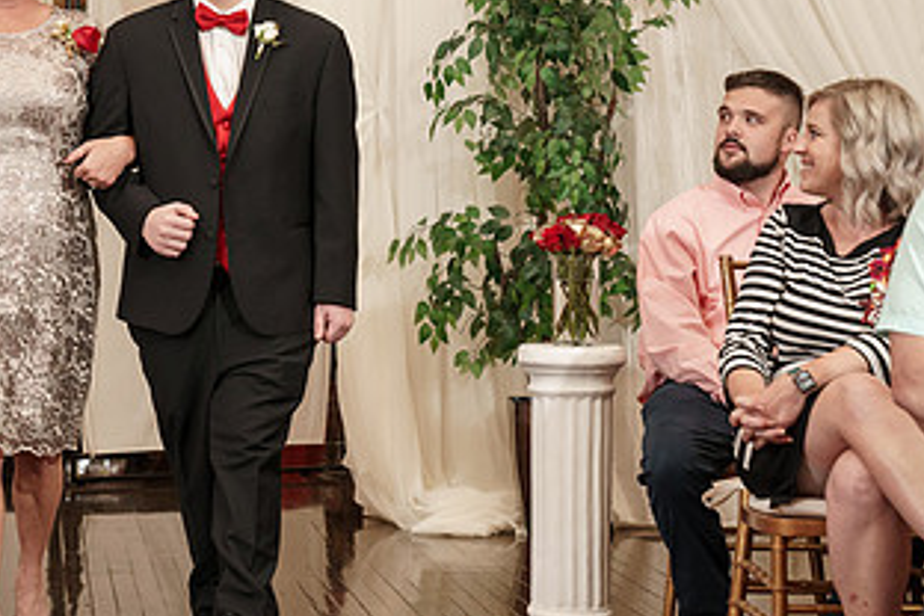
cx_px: 163
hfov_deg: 19.4
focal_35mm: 104
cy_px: 241
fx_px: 2669
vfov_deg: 13.2
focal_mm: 56
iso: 2000
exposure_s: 1/160
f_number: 4
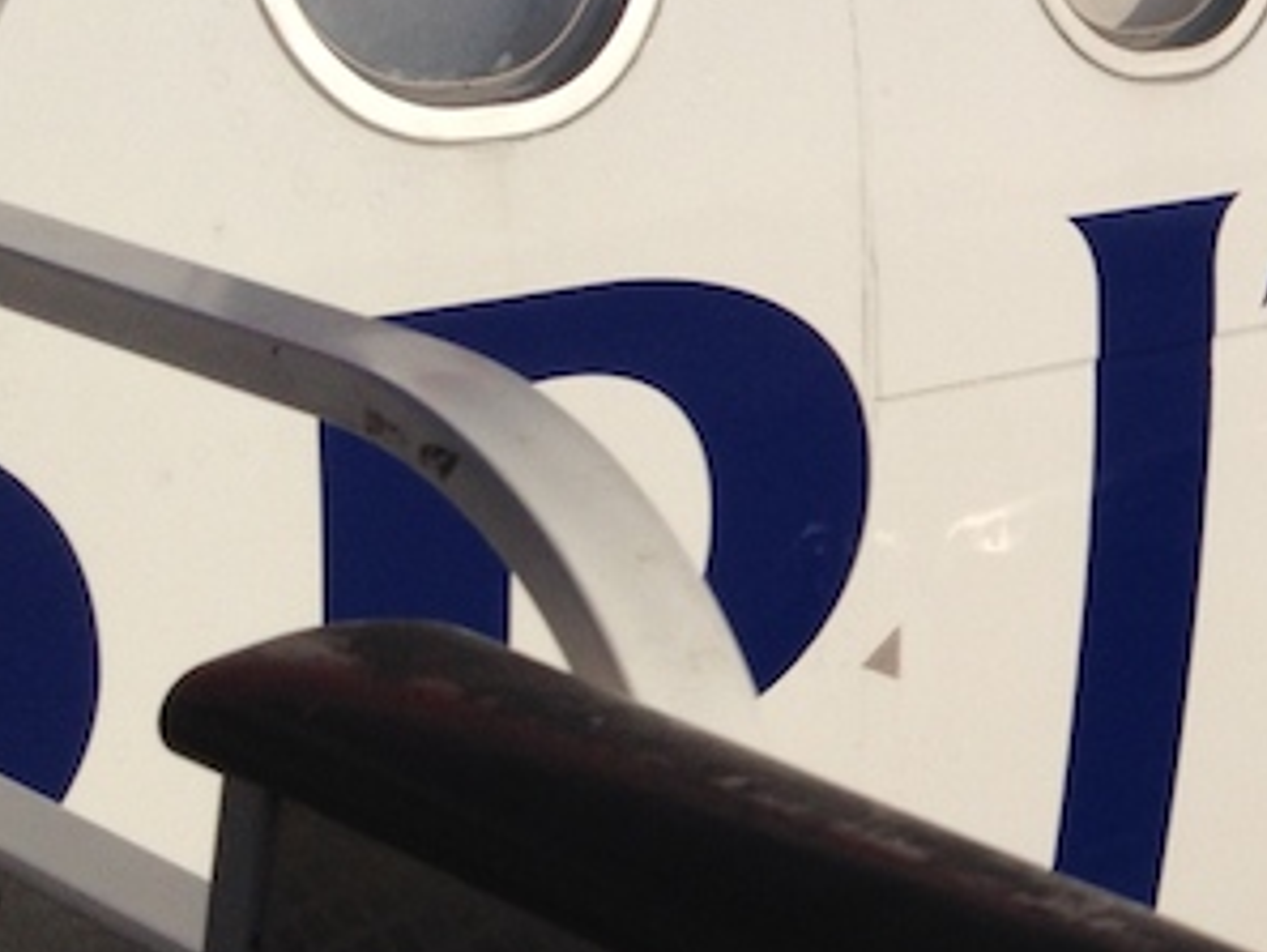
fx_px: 3881
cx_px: 1634
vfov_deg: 14.0
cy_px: 331
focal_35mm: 106
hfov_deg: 17.4
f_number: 2.4
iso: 50
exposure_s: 1/6135
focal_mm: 4.28
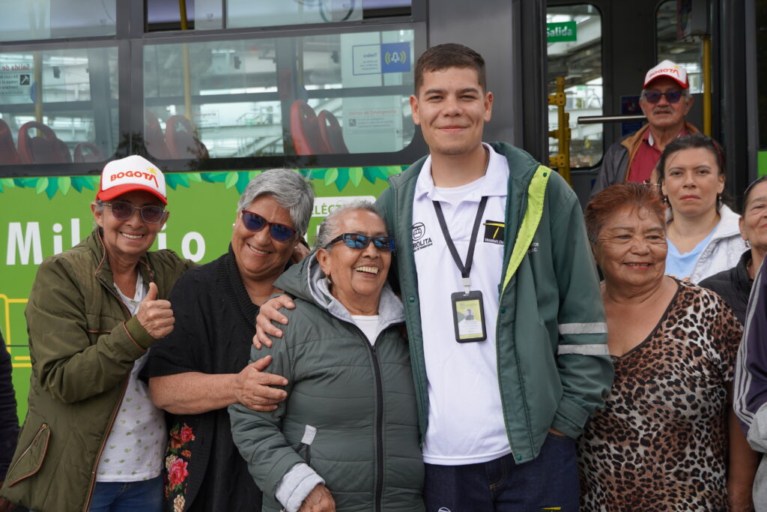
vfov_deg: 27.3
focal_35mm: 50
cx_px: 384
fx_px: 1055
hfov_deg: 40.0
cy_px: 256
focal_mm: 33
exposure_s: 1/250
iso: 100
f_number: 5
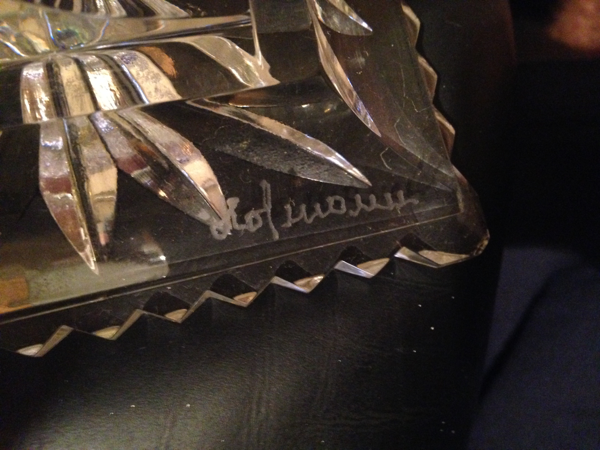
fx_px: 572
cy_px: 225
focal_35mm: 33
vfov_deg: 42.9
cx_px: 300
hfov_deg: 55.4
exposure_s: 1/15
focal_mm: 4.12
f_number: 2.4
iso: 800
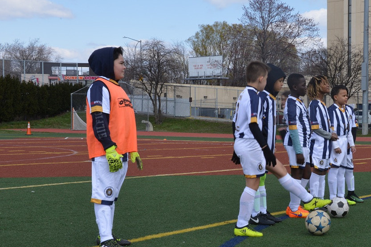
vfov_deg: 18.7
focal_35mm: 73
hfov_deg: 26.8
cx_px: 331
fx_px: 752
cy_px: 144
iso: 250
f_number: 22
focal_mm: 38
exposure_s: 1/60
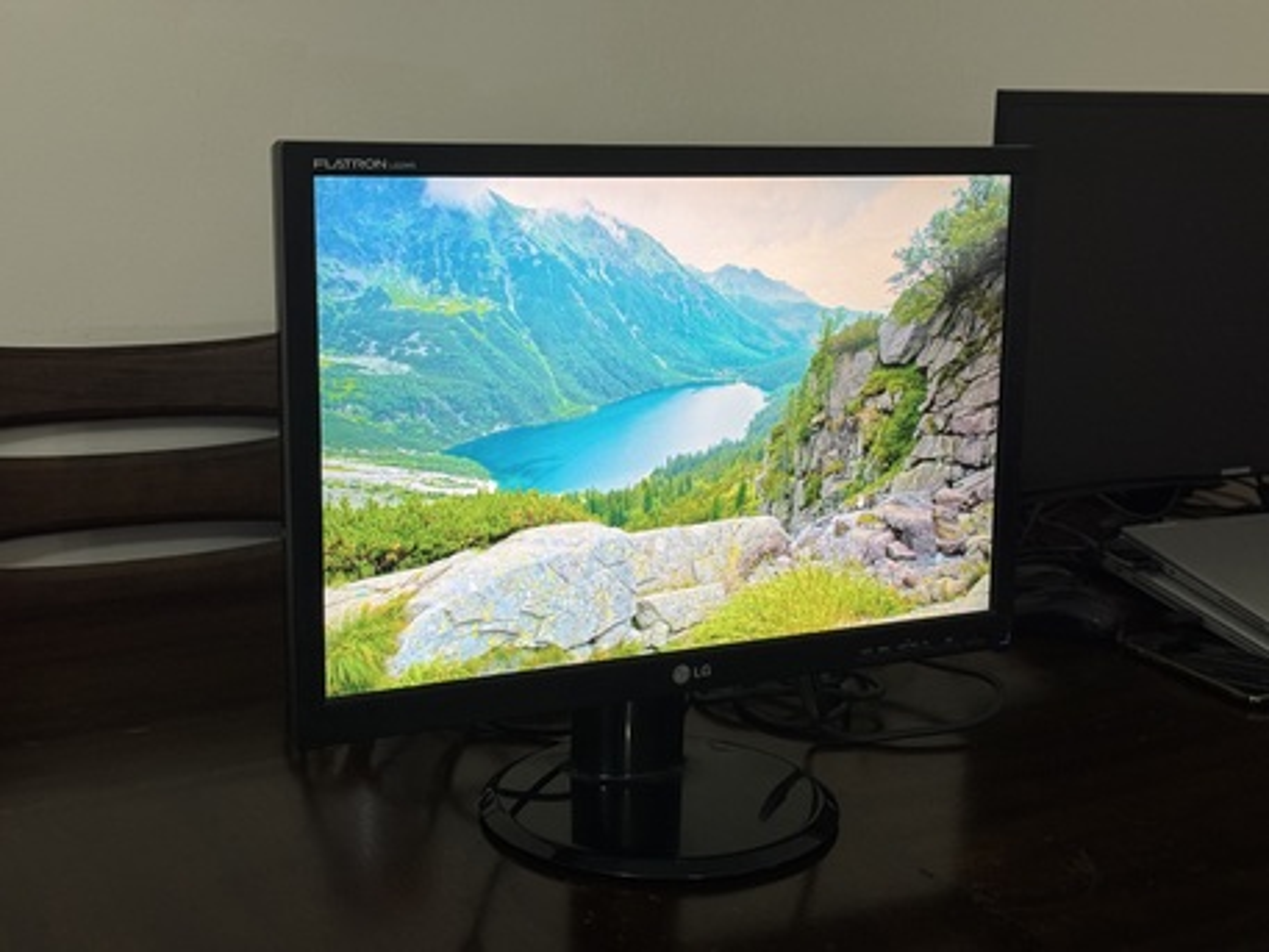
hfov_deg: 39.6
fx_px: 1760
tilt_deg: -11.9
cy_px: 476
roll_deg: -1.5
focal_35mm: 48
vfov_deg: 30.3
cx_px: 634
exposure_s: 1/50
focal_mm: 6.76
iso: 160
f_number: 1.78
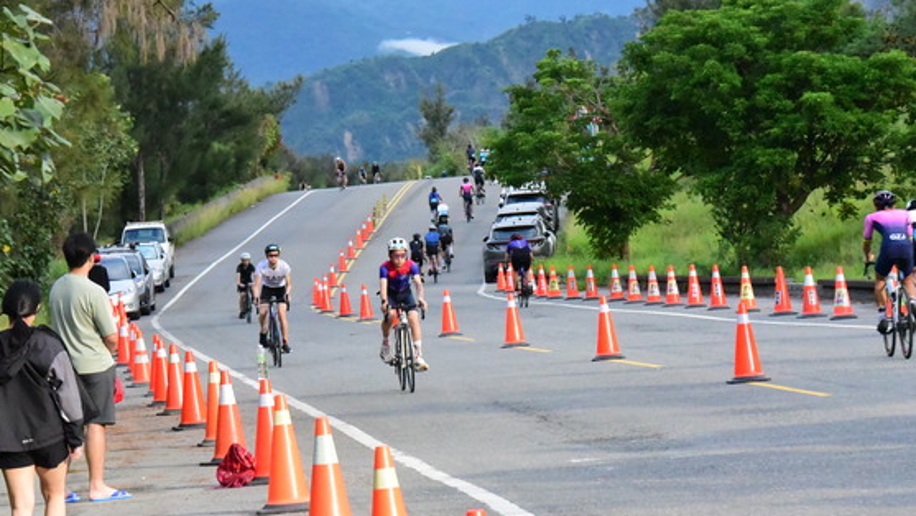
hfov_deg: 10.9
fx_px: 4812
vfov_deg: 6.1
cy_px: 297
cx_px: 413
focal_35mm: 198
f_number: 13
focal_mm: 135
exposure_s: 1/2500
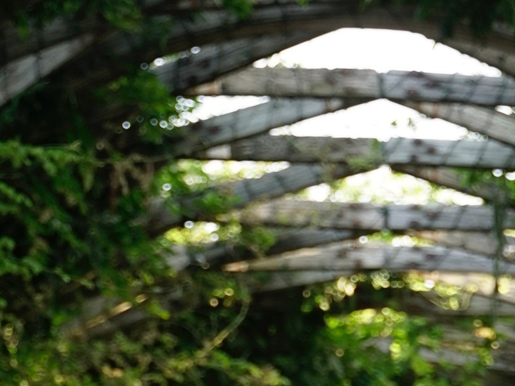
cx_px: 356
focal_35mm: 171
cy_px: 1018
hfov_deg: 11.5
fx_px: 2544
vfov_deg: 7.9
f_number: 2.8
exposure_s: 1/320
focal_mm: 36
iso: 320
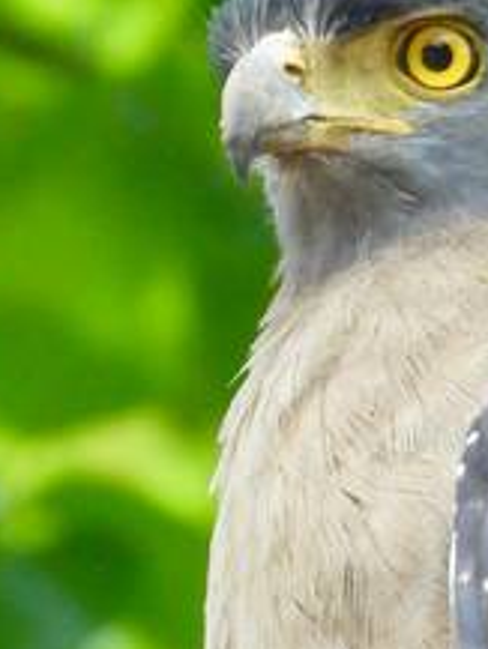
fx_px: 49837
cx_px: 614
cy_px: 1050
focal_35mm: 2654
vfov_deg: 0.7
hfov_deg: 0.6
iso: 400
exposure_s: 1/80
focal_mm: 107
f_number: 5
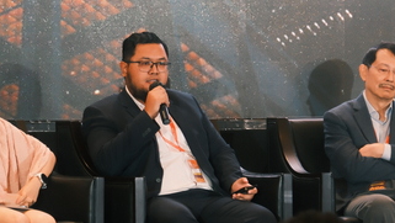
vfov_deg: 2.8
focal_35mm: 440
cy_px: 52
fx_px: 4611
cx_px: 155
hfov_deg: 4.9
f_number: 4
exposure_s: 1/40
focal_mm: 99.8
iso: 400
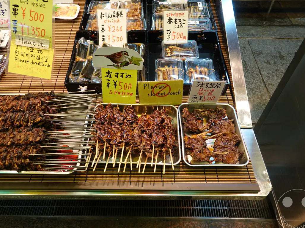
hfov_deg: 65.3
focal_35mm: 27
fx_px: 238
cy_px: 116
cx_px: 145
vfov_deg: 51.3
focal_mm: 8.8
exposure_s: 1/30
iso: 125
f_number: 2.4
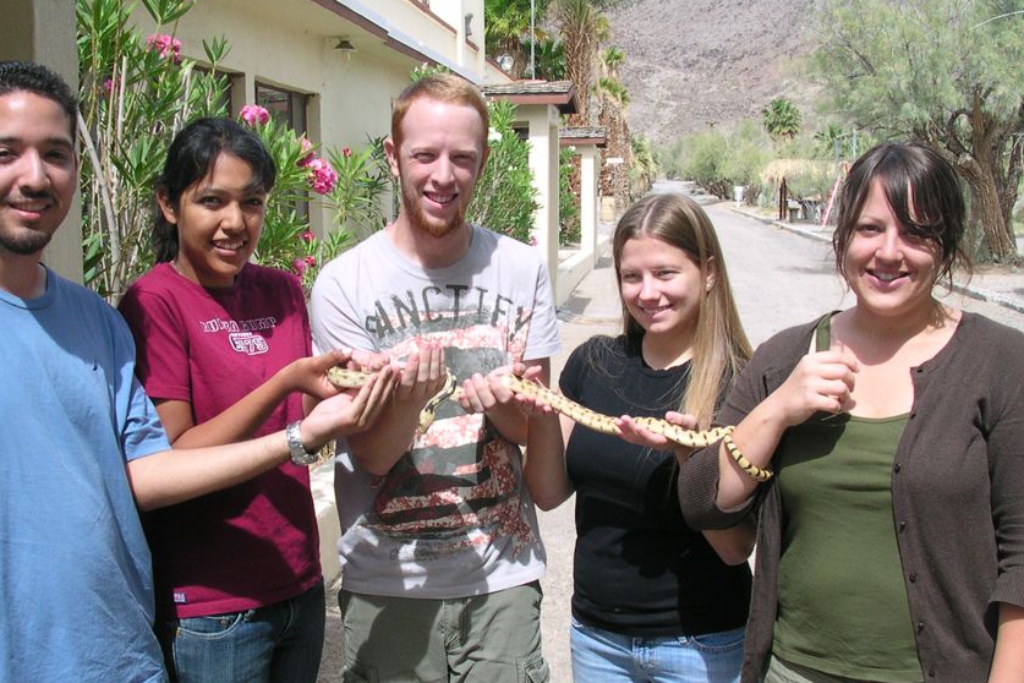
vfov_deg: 29.1
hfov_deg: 42.7
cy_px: 433
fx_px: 1308
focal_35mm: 46
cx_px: 464
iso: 100
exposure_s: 1/290
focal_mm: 5.6
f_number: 4.5
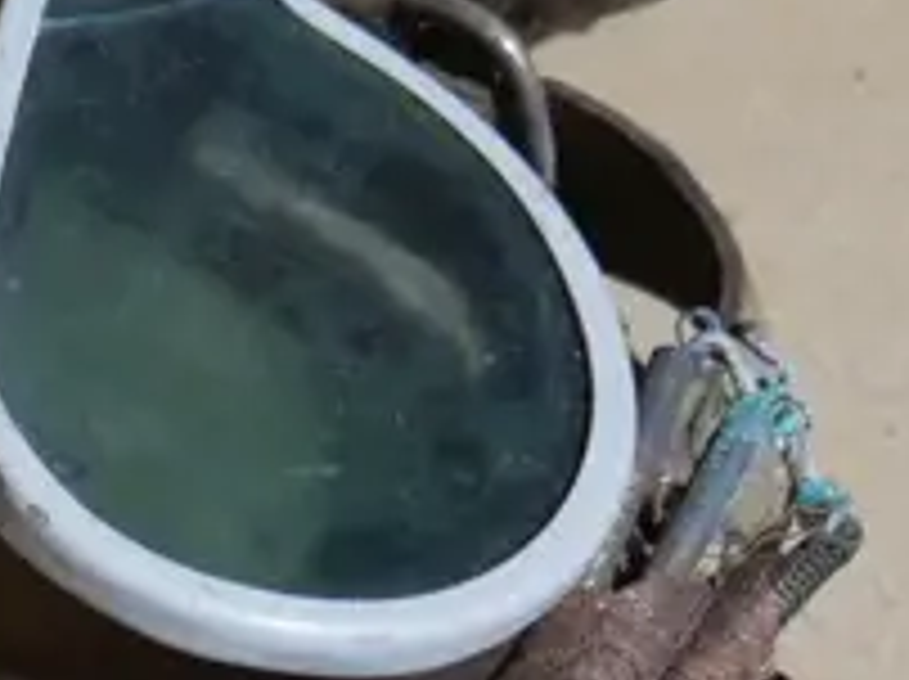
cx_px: -500
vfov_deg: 10.4
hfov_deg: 13.1
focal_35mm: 142
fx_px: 3724
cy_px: 108
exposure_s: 1/60
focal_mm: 14
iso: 640
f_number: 3.5
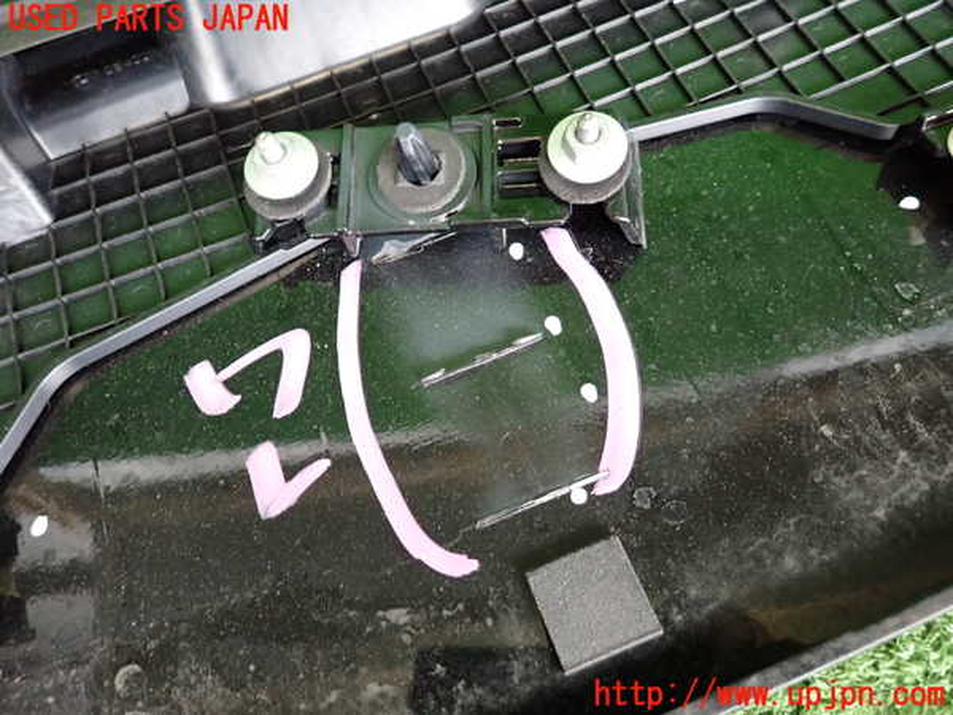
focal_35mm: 25
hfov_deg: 69.4
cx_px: 476
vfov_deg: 54.9
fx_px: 688
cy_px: 358
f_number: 2
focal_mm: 4.5
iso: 640
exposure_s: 1/30
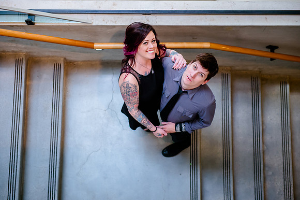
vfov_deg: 18.8
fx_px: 603
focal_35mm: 72
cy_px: 99
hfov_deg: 27.9
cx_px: 150
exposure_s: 1/125
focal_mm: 70
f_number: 2.8
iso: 2500
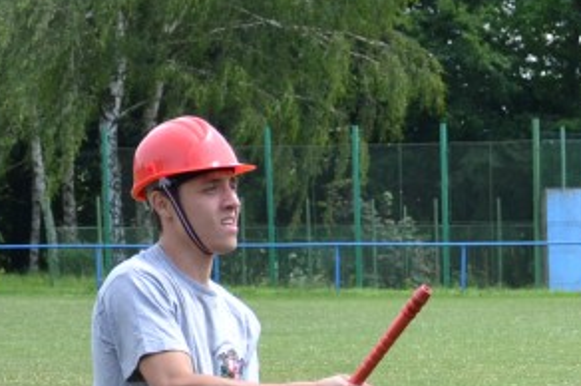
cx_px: 675
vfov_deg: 5.0
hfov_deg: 7.5
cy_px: 402
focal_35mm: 274
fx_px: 4417
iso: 400
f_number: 5
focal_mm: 52
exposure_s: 1/800
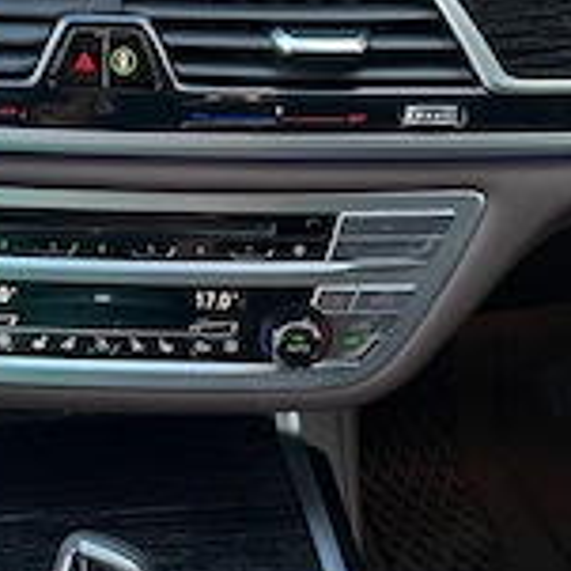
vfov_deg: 28.1
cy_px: 355
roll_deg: +0.0
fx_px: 1138
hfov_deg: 27.8
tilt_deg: -34.9
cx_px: 147
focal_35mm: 61
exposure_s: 1/49
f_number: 1.5
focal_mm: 5.7
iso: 125
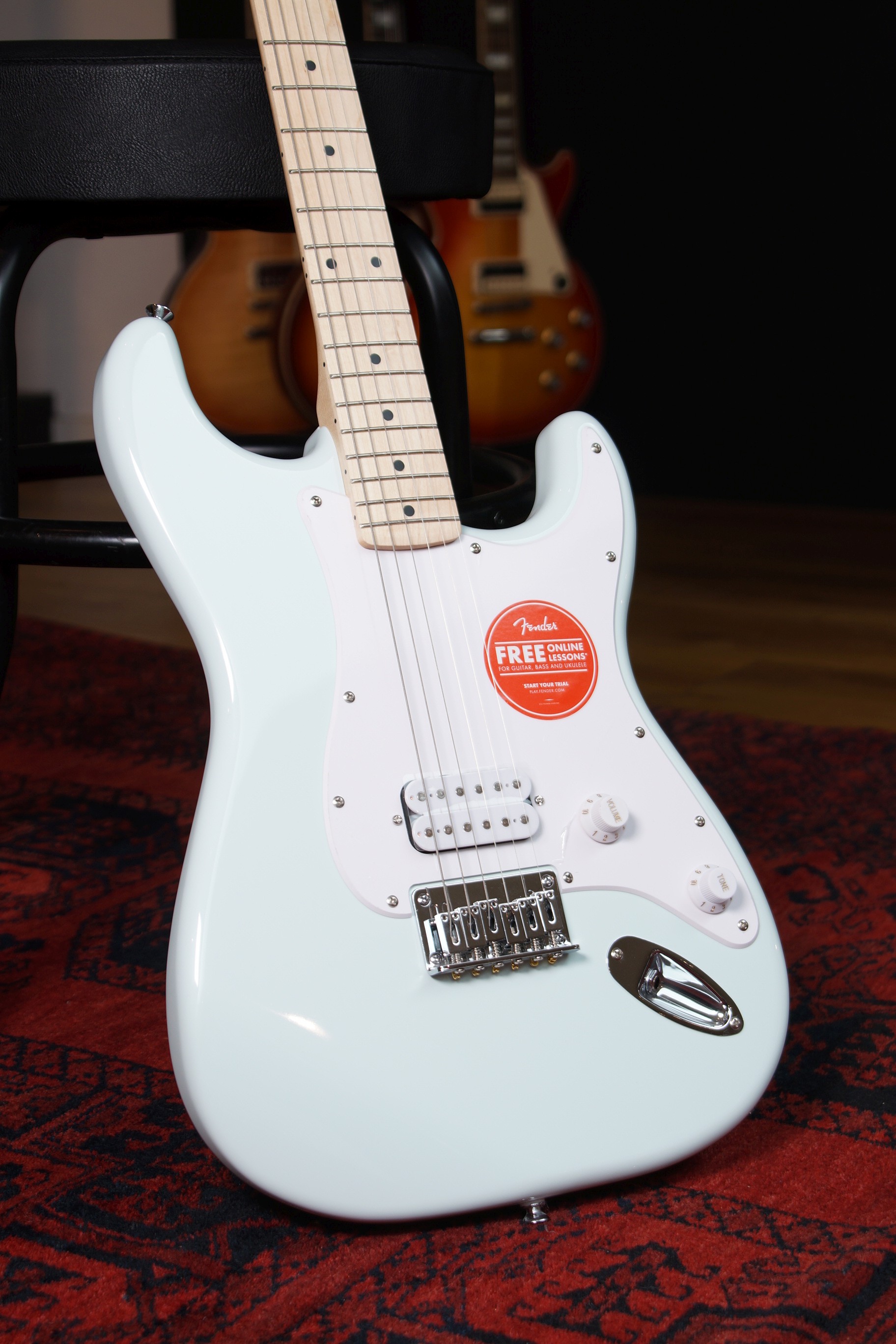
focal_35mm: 68
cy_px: 672
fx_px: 2520
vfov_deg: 29.9
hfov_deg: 20.2
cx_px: 448
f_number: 5
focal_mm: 45
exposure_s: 1/30
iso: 100
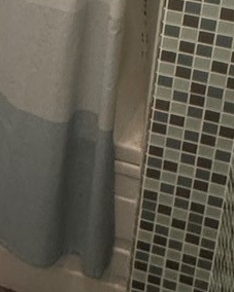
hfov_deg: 16.8
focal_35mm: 77
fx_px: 667
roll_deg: +2.8
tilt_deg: -17.5
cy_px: -168
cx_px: -177
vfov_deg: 20.5
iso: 320
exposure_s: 1/60
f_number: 2.2
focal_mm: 2.22
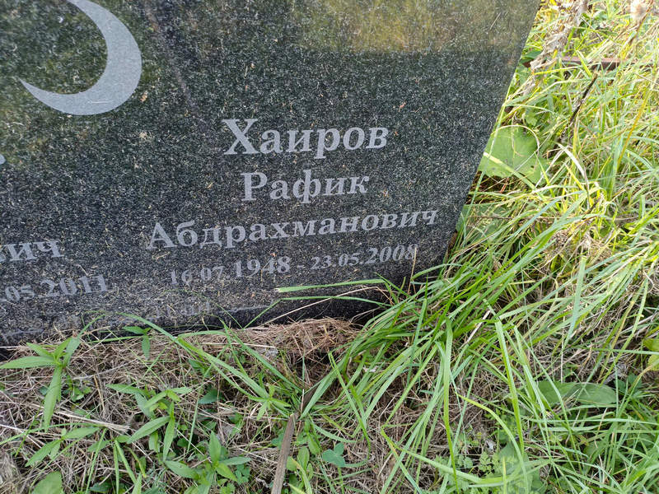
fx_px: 476
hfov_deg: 69.4
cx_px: 330
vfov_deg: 54.9
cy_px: 247
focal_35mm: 25
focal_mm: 4.76
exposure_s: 1/120
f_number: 1.69
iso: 203
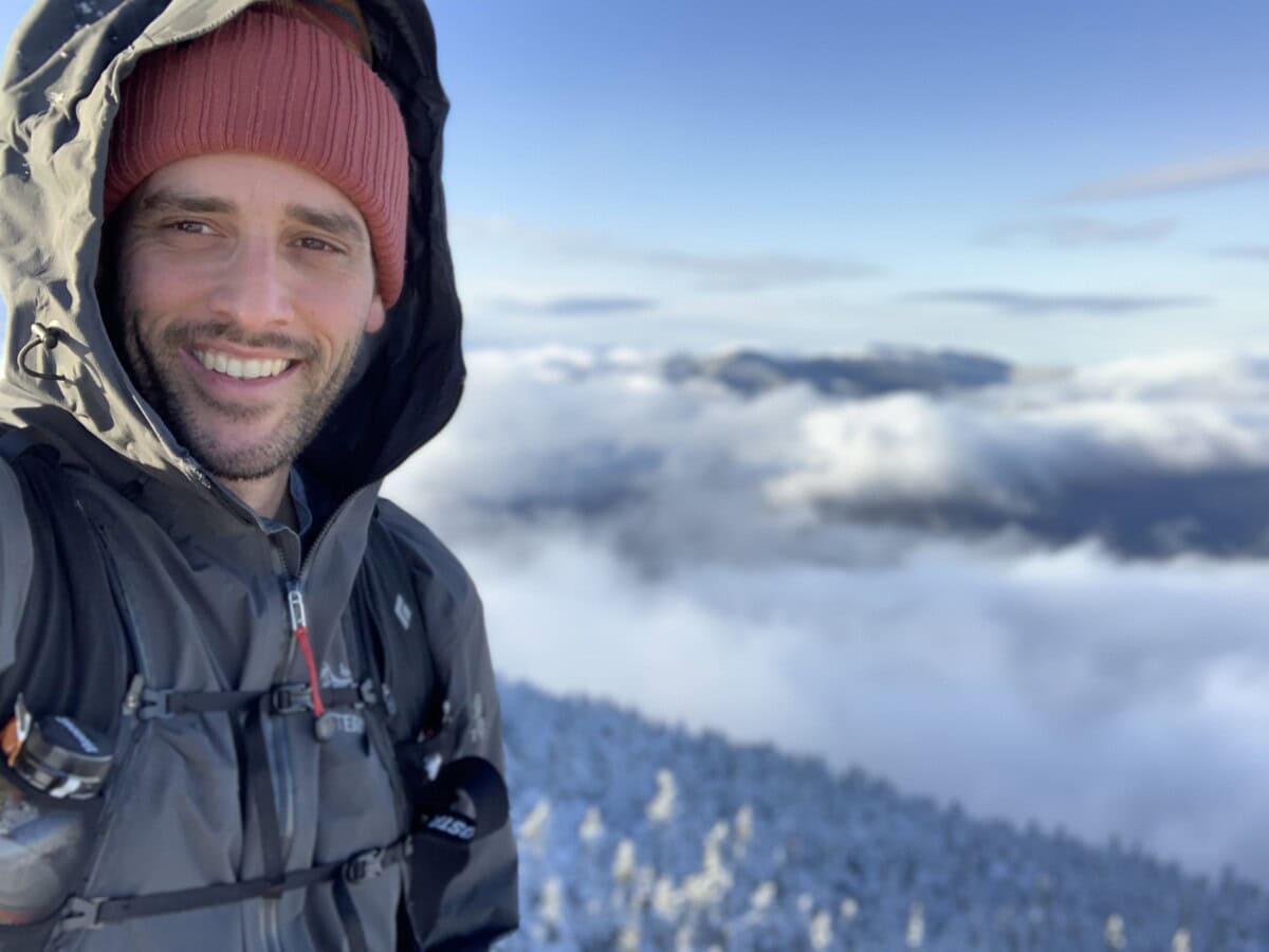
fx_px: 1173
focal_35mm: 32
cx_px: 634
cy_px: 476
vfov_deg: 44.2
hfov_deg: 56.8
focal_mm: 2.9
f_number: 2.2
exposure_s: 1/291
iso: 16
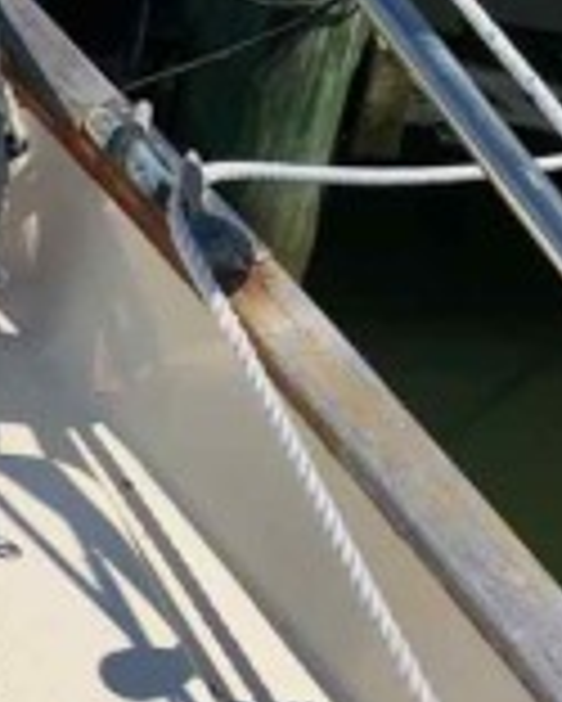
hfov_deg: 14.3
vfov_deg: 18.2
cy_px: 482
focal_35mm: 105
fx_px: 2181
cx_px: -90
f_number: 1.8
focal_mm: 3.99
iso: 25
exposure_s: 1/6897
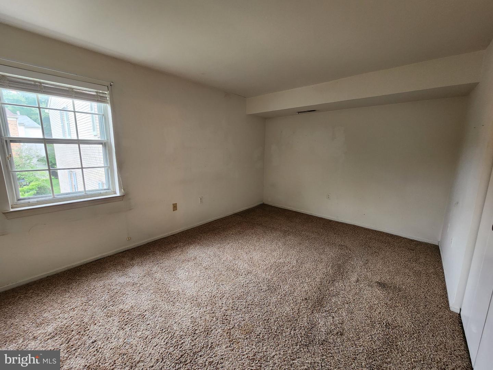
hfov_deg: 106.2
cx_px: 246
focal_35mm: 13
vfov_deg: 89.9
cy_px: 185
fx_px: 185
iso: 200
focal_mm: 2.2
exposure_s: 1/60
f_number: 2.2
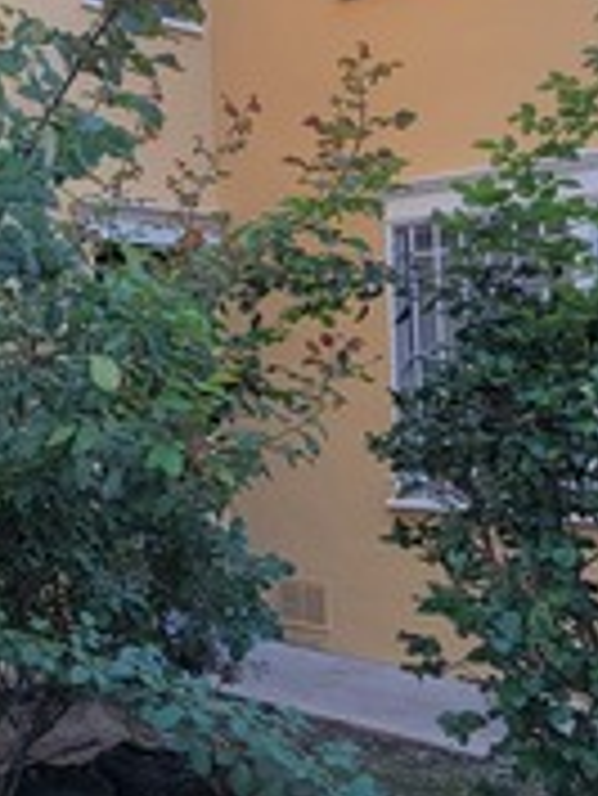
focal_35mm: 49
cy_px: 308
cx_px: 76
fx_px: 1127
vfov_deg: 38.7
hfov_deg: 28.7
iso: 50
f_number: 2.2
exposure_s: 1/120
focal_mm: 2.2
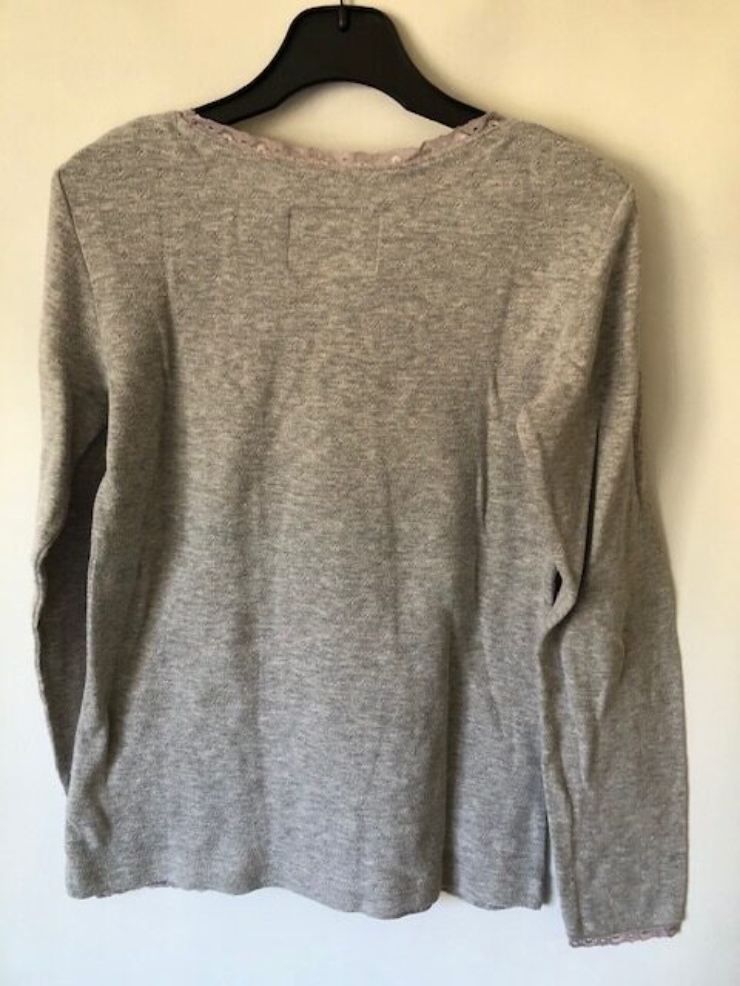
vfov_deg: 63.4
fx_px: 798
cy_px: 493
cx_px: 370
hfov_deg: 49.7
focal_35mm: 28
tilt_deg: -11.1
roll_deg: -1.1
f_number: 1.8
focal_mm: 3.99
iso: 64
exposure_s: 1/15
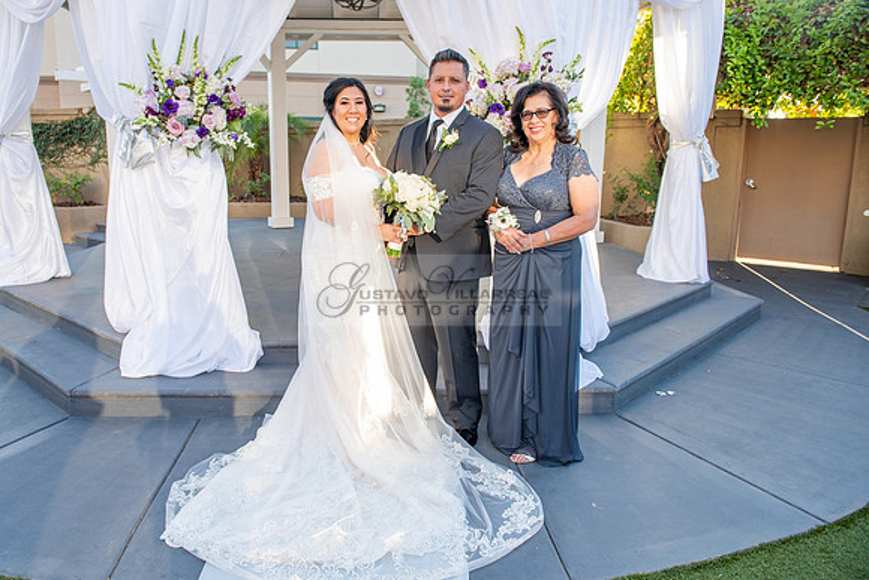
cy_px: 285
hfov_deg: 68.0
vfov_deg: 48.6
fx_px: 642
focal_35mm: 27
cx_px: 388
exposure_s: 1/160
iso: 200
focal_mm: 24
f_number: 4.5
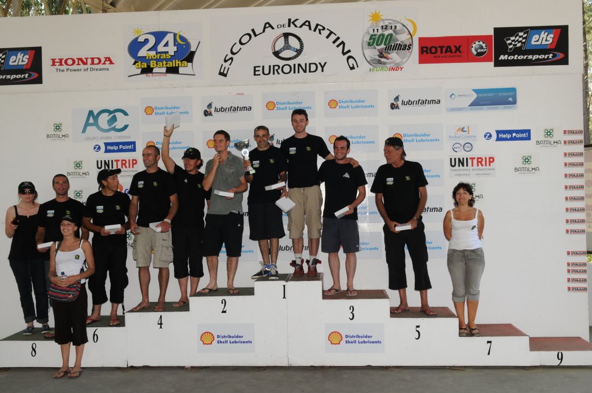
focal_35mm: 36
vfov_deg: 36.8
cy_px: 196
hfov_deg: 53.2
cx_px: 296
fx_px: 591
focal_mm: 24
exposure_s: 1/60
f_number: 8
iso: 200
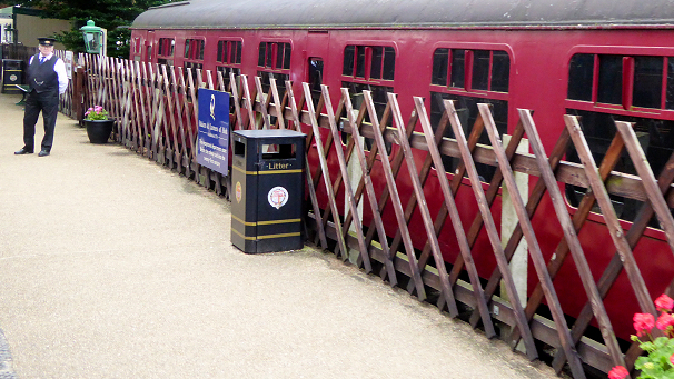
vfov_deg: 25.8
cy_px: 118
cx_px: 346
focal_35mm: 46
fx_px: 822
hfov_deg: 44.6
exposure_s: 1/250
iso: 500
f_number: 5
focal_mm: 7.2
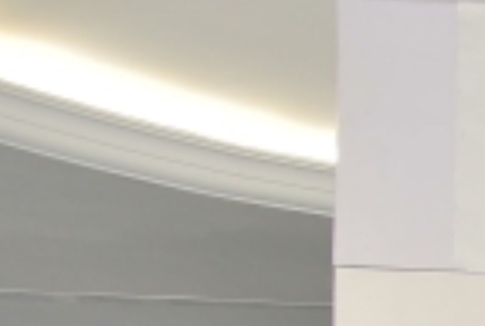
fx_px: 3011
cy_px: 947
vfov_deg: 5.8
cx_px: 1326
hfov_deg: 8.2
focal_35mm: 223
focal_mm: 32
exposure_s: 1/250
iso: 500
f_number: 3.5
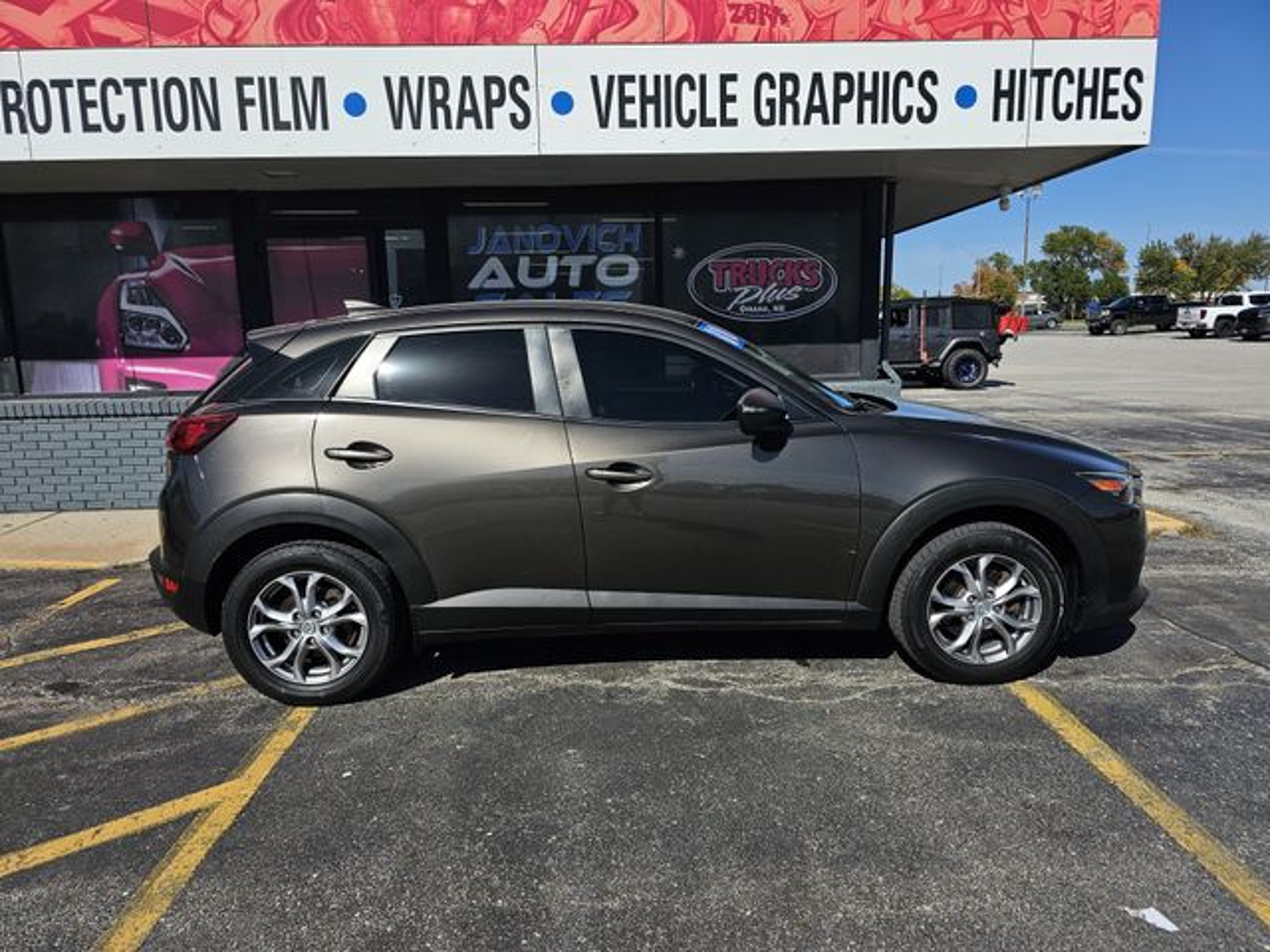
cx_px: 635
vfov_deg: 58.9
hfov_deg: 73.9
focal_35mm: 23
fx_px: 844
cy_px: 476
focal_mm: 6.3
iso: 10
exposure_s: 1/1182
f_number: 1.7
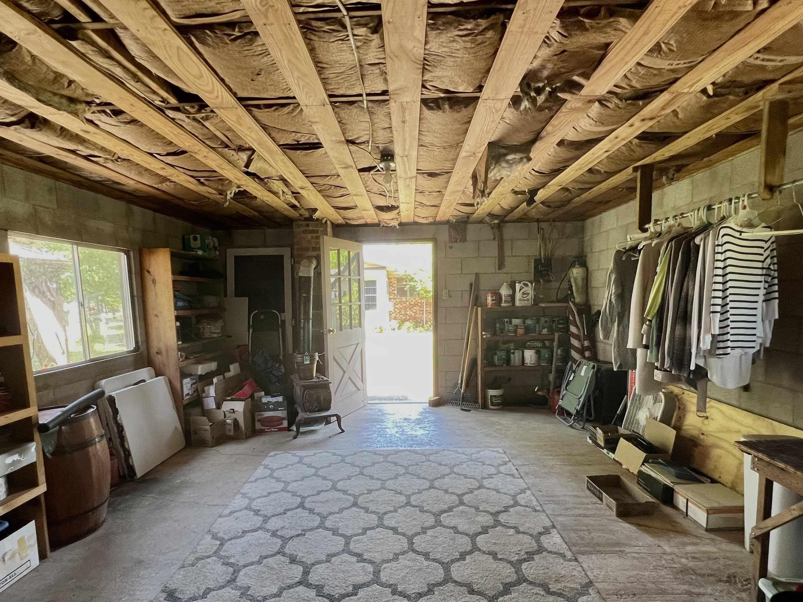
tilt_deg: -5.5
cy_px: 342
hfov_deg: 87.7
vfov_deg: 71.2
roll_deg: +1.1
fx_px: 418
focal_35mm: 18
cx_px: 392
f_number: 1.8
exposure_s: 1/99
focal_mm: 1.57
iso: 200
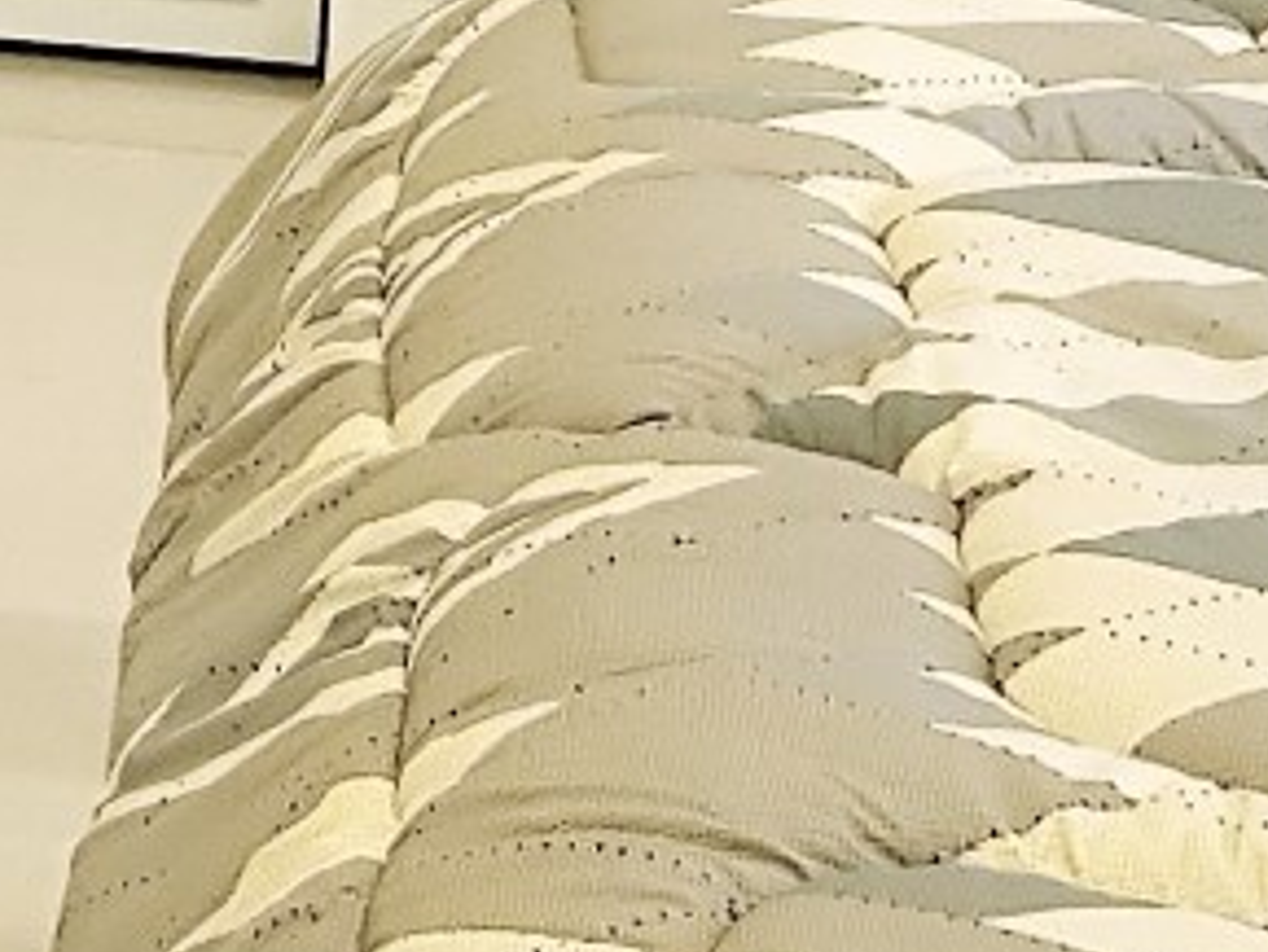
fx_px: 6743
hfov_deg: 10.5
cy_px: -1158
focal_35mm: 184
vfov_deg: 7.6
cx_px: -430
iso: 80
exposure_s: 1/60
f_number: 1.7
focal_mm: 4.2
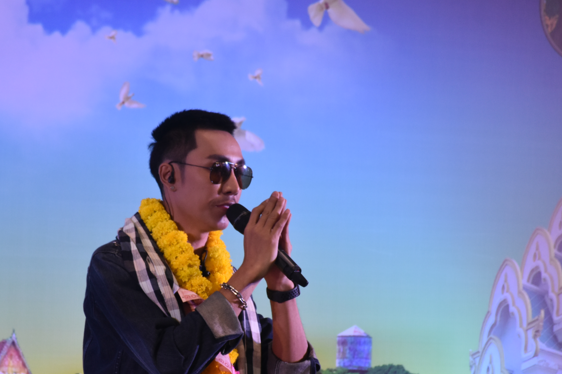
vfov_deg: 4.2
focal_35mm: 326
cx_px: 178
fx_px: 5089
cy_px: 248
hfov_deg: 6.3
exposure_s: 1/125
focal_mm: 140
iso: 900
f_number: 5.6
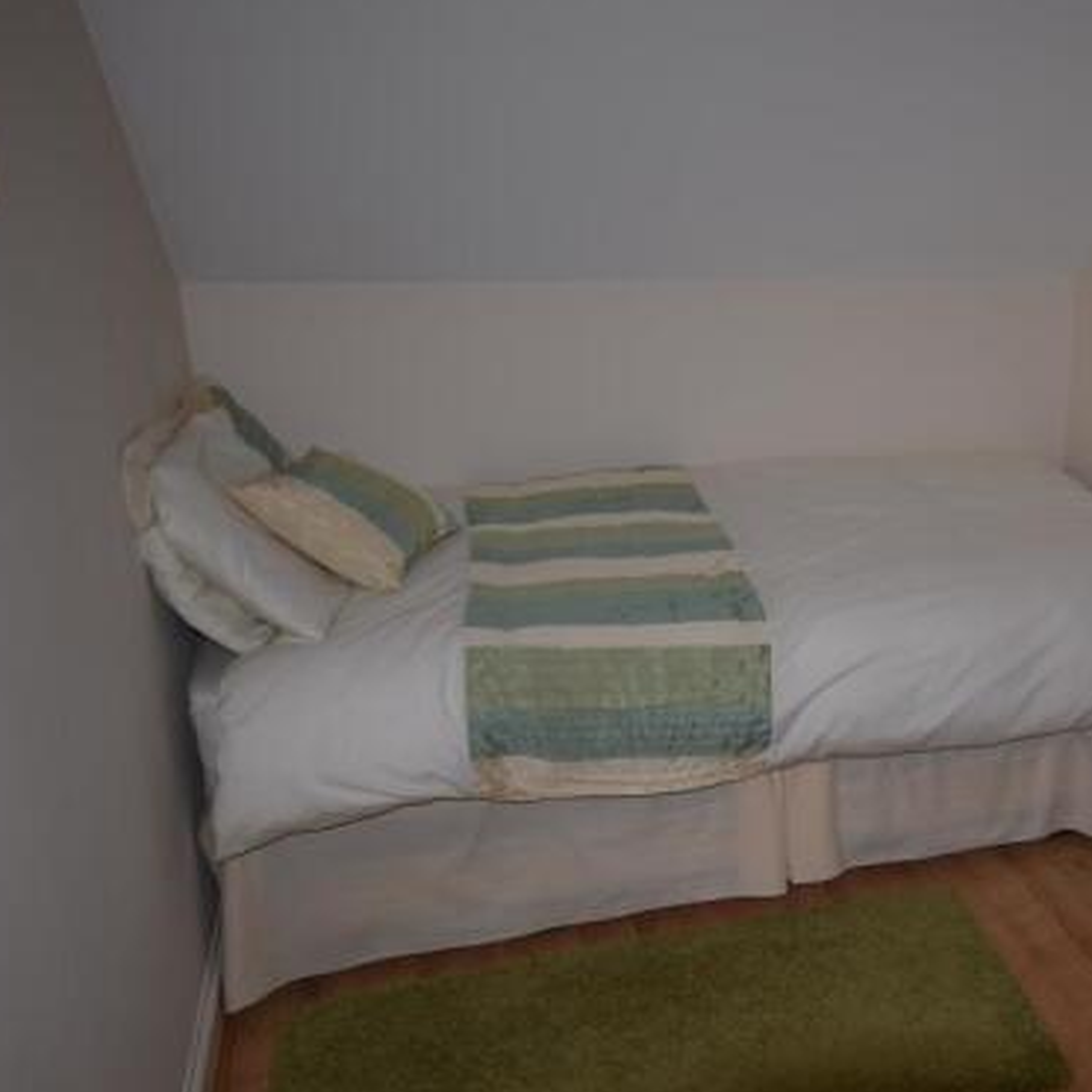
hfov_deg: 45.4
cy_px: 581
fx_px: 1205
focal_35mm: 34
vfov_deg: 48.7
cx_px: 926
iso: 100
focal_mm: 15
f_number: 4
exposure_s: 1/60
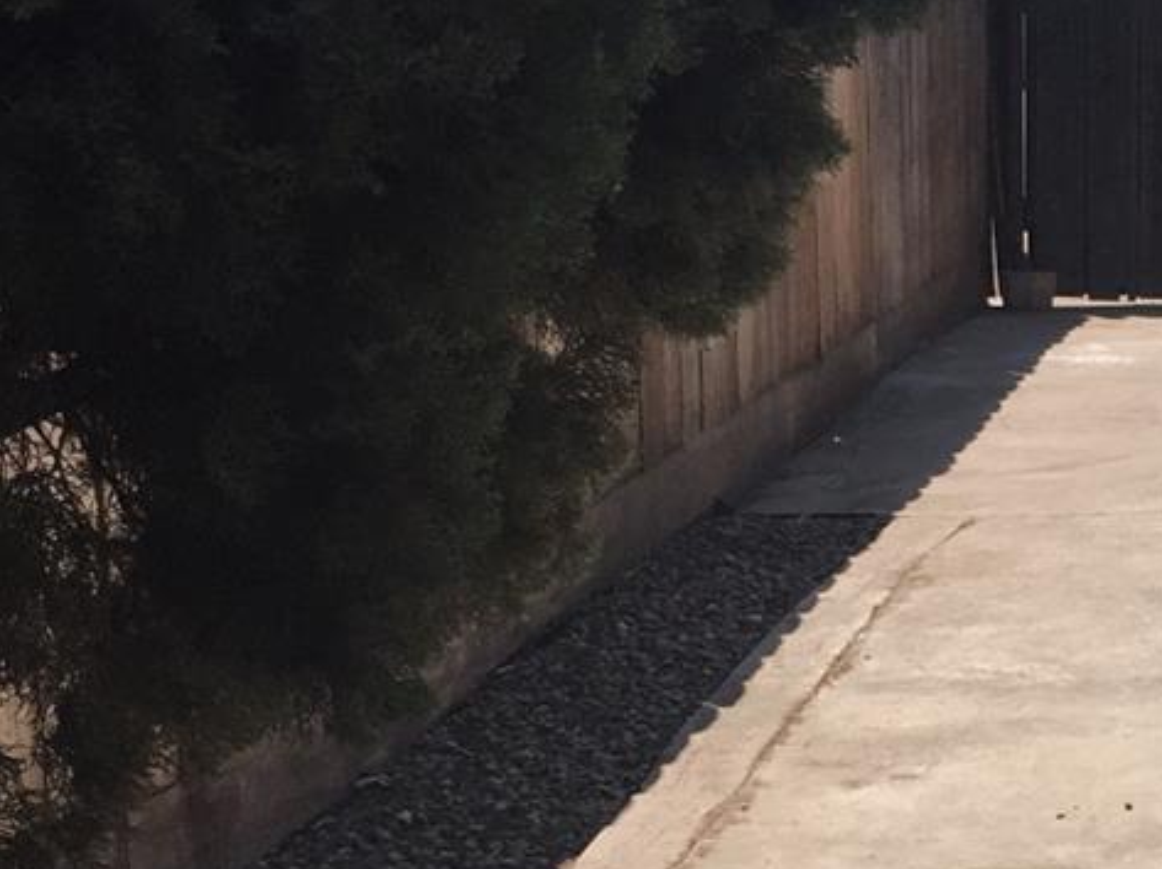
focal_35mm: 92
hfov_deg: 20.0
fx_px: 3086
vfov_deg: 16.0
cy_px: 552
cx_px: 1405
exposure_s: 1/2825
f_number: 2.2
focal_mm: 4.15
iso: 50
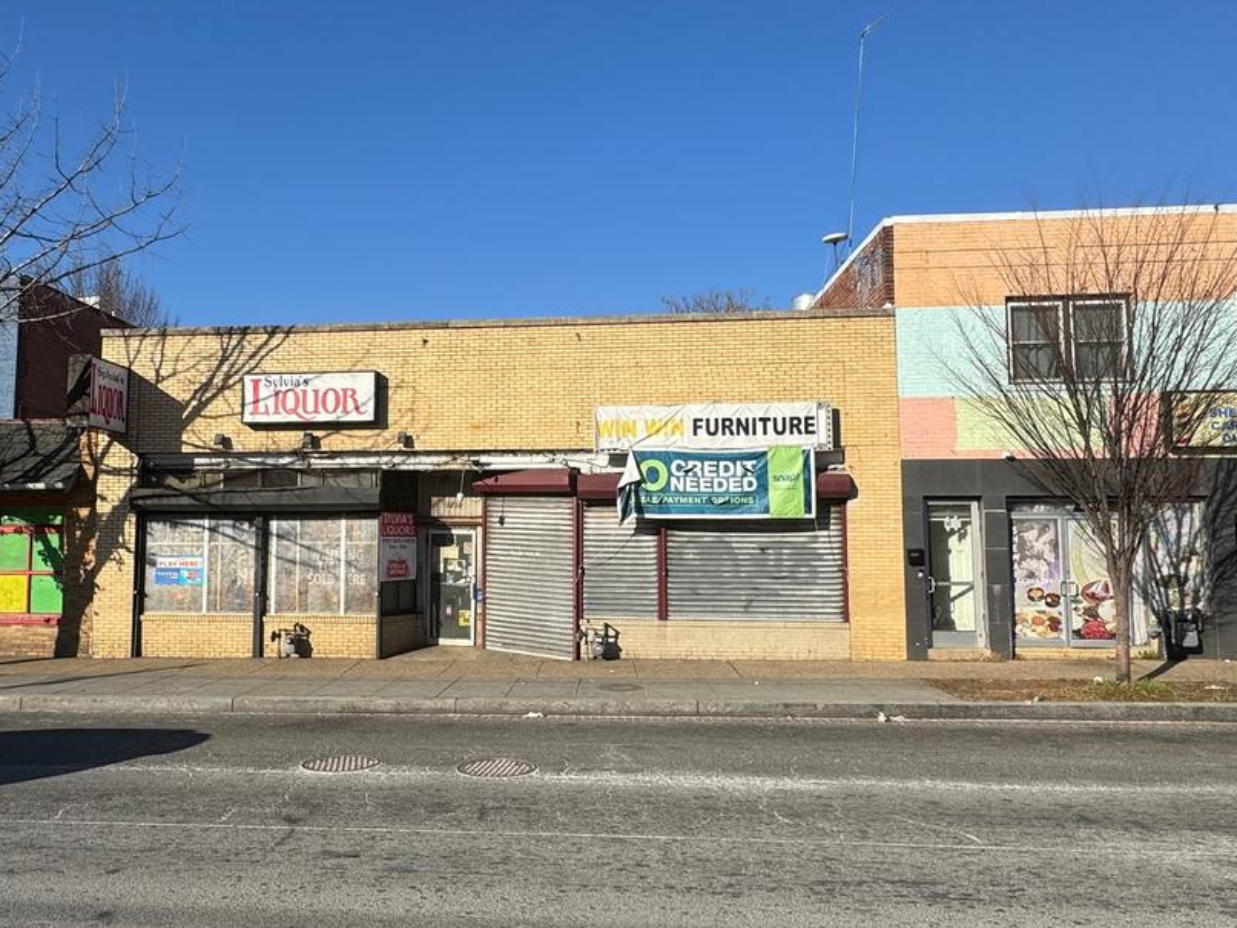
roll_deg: -0.1
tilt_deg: +3.0
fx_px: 894
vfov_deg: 54.9
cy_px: 472
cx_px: 505
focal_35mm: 25
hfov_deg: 68.8
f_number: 2.2
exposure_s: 1/2874
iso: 50
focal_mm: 2.22
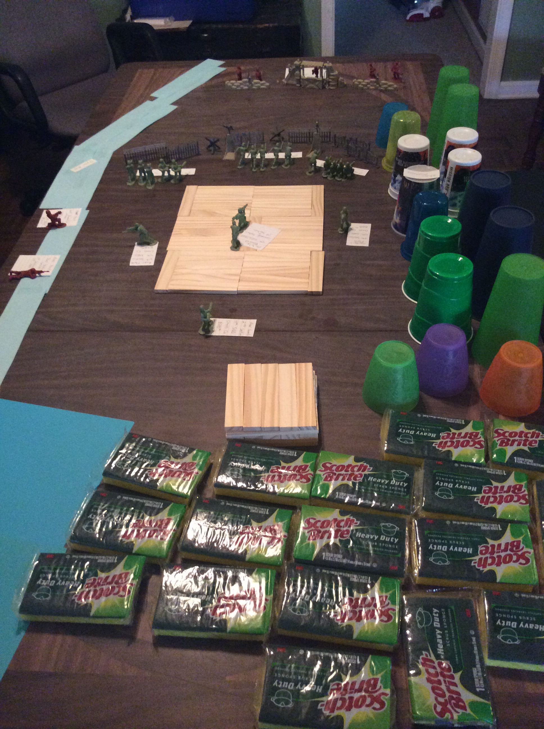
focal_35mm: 32
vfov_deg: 56.9
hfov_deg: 44.1
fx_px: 672
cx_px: 272
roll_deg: +5.2
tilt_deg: -42.1
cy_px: 364
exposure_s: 1/24
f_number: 2.4
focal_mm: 3.3
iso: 250
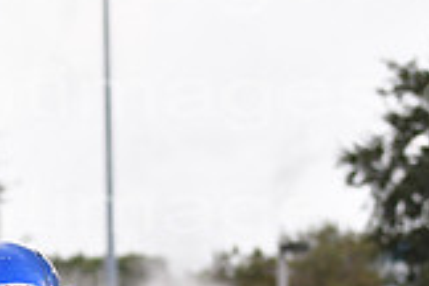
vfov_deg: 3.7
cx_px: 19
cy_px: 388
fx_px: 4468
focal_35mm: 375
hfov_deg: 5.5
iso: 800
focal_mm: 70
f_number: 3.2
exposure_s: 1/1000
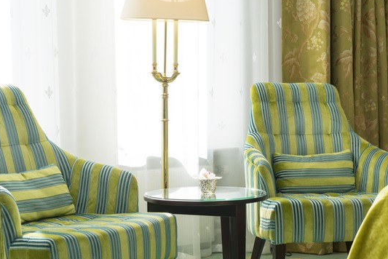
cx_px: 205
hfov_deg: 26.0
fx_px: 841
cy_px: 162
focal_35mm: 78
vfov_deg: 17.5
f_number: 6.3
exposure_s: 1/80
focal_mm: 52
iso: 100
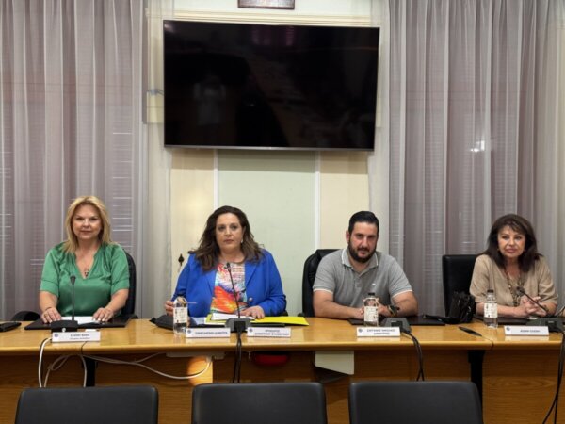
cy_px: 212
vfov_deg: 30.3
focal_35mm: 48
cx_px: 282
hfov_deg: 39.7
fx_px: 783
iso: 250
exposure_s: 1/50
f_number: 1.78
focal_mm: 6.76
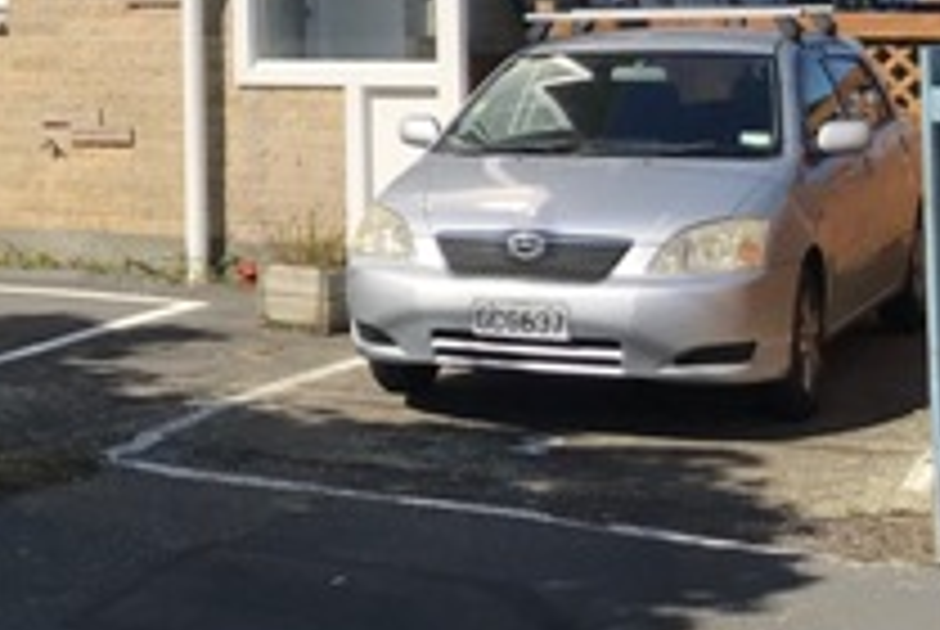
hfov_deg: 21.4
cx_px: -148
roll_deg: +1.7
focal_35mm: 89
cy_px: -86
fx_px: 2327
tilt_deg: -0.7
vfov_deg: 15.0
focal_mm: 3.99
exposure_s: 1/4000
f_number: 1.8
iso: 20
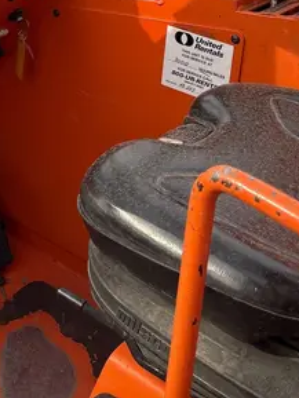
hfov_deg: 21.6
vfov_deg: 26.0
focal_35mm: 66
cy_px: -89
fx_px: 760
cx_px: 15
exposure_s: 1/2012
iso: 50
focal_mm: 5.96
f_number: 1.6
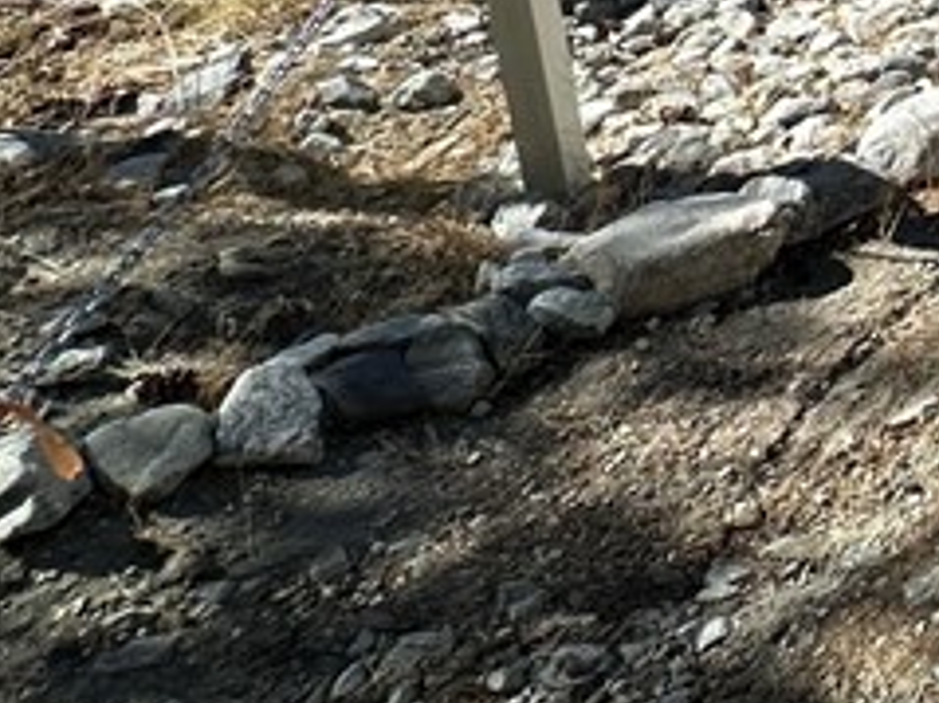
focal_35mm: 60
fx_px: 1627
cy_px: -589
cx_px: 1854
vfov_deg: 18.6
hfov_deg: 19.4
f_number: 2.2
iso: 40
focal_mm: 2.22
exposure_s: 1/1473
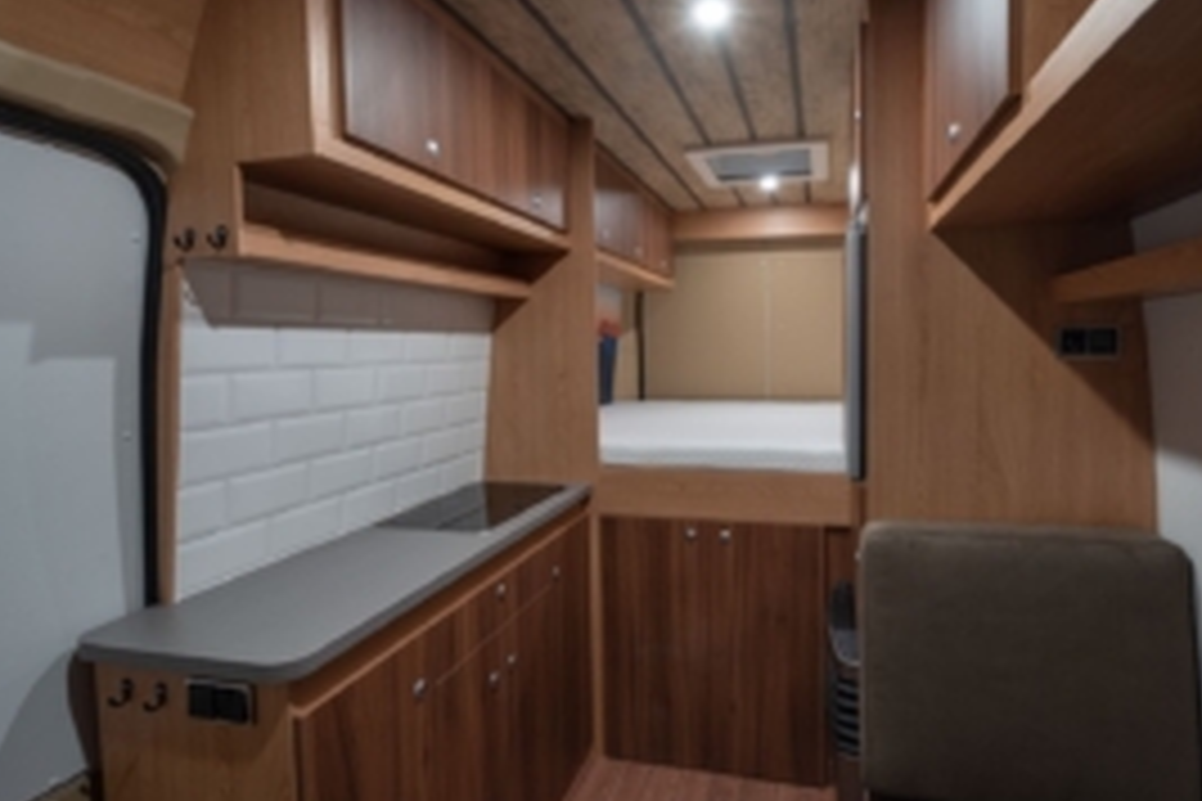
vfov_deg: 67.4
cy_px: 389
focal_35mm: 18
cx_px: 684
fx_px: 601
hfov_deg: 89.5
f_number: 8
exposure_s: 4
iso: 200
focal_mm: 12
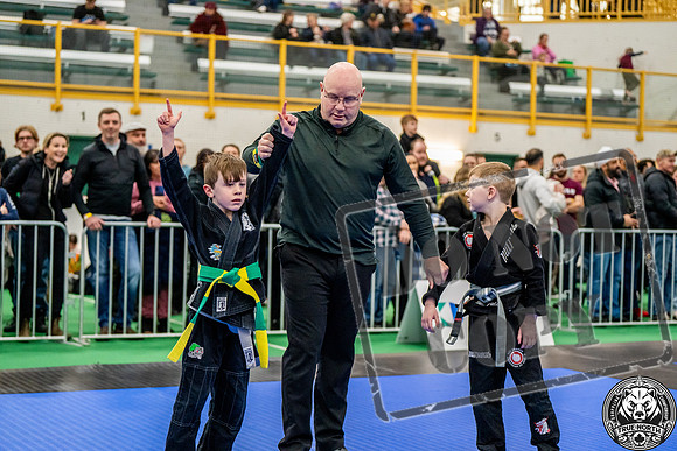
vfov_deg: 19.5
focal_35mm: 70
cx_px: 338
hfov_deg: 28.8
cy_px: 226
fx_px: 1317
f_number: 2.8
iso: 5000
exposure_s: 1/500
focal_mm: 70
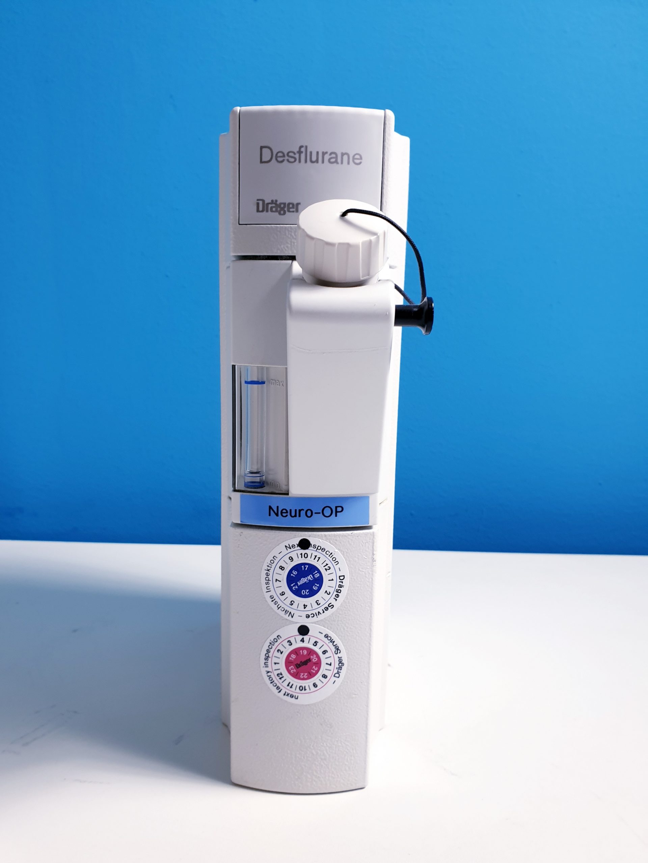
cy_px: 432
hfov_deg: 53.1
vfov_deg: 67.3
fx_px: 649
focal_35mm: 26
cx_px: 324
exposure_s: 1/50
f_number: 2.4
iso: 80
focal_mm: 4.3
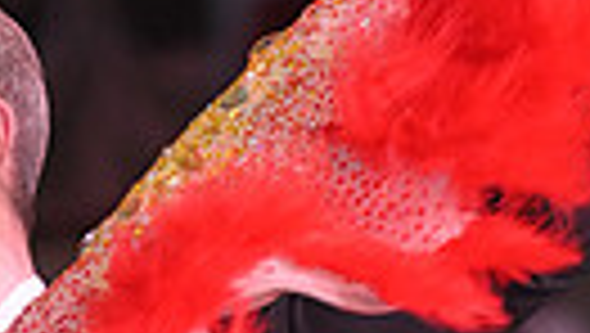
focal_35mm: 837
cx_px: 142
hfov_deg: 2.6
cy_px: 922
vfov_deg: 1.5
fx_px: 13108
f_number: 4
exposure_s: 1/200
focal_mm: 180
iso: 2000
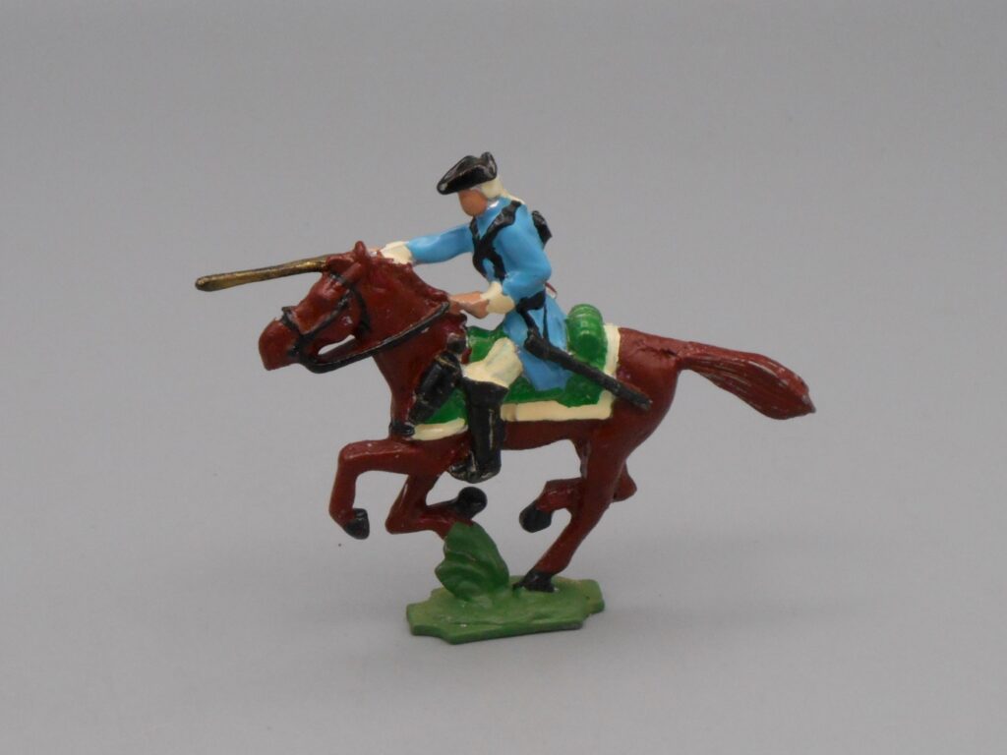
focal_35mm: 105
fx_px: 3055
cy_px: 378
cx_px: 504
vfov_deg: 14.1
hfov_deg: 18.7
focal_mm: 18.8
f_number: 5.1
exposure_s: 1/250
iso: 280
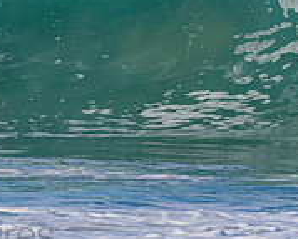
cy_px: -43
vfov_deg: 0.7
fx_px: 20230
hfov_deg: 0.8
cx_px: -75
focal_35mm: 2290
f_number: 5.6
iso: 360
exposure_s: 1/2000
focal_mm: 500
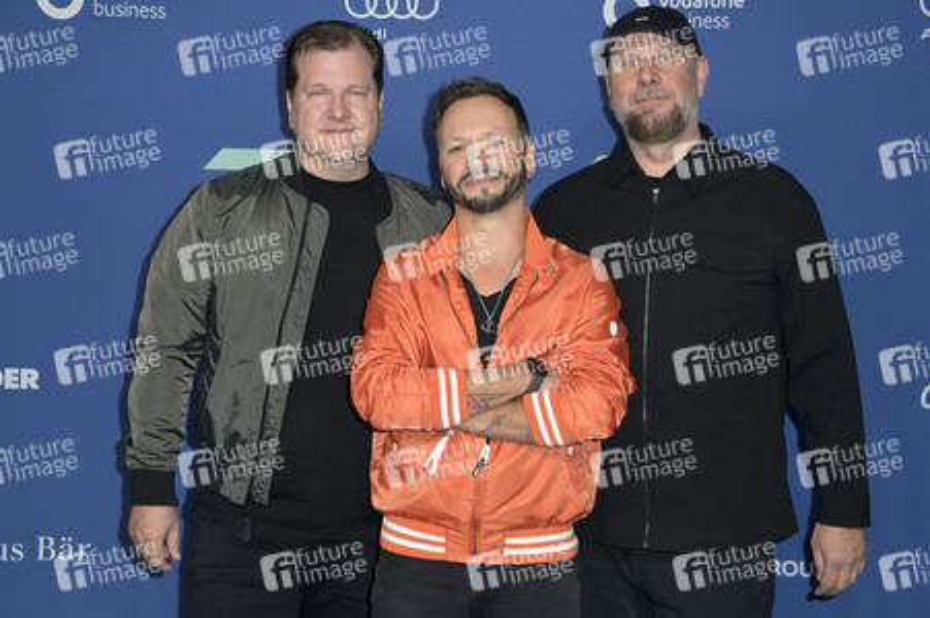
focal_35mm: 68
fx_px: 1755
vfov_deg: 20.0
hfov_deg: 29.7
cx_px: 465
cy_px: 309
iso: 800
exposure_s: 1/250
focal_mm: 68
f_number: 5.6
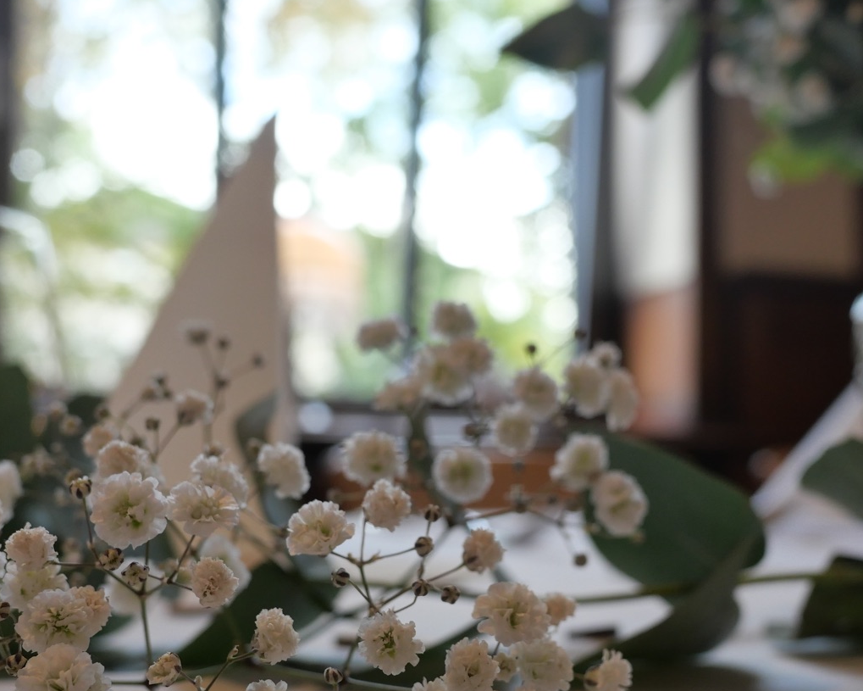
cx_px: 457
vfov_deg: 32.5
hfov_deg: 40.3
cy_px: 443
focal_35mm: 46
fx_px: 1175
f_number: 4
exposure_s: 1/60
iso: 400
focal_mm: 15
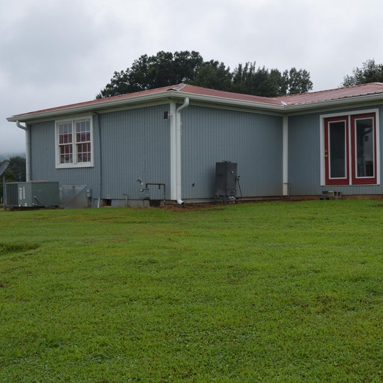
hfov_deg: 35.6
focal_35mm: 47
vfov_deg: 36.1
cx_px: 264
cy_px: 190
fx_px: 588
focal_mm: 24
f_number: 7.1
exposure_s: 1/200
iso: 100
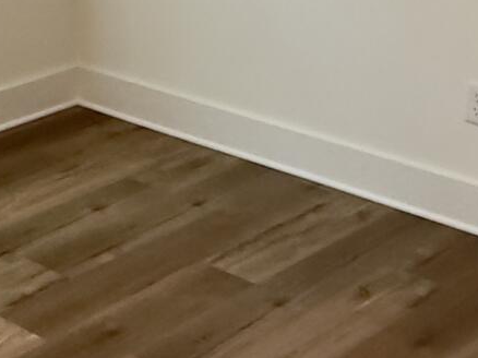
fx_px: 1325
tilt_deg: -15.1
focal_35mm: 96
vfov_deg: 15.2
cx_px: 104
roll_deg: -0.9
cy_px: 35
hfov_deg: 20.3
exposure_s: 1/120
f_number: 2.2
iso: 250
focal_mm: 2.22
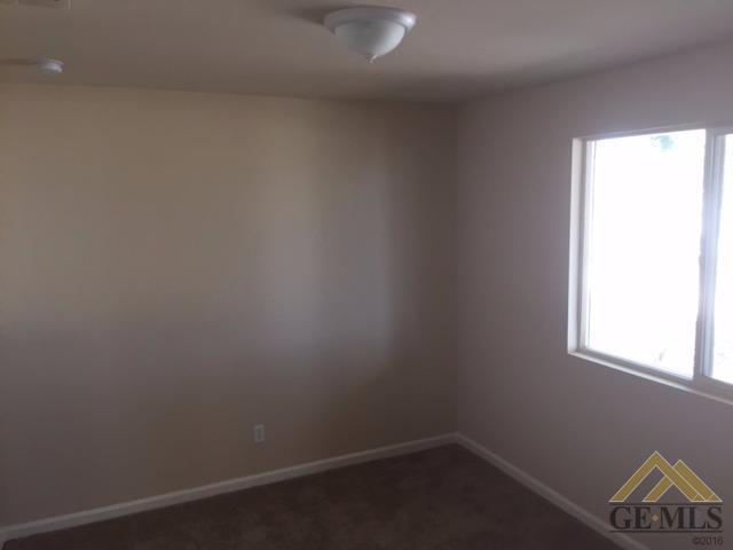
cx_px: 366
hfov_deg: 61.7
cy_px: 275
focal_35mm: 29
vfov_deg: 48.2
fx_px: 614
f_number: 2.2
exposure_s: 1/30
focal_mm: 4.15
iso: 32
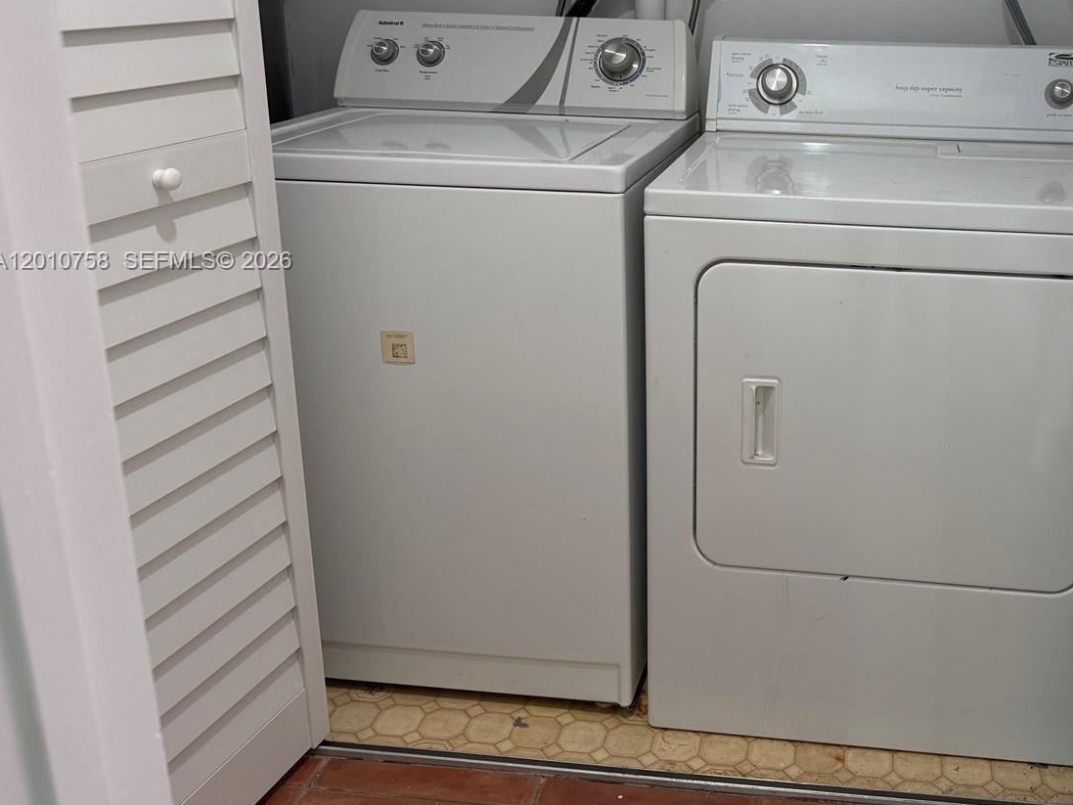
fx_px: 1085
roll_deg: -1.0
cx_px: 770
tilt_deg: -15.7
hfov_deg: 51.0
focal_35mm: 35
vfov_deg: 40.2
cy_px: 262
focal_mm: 6.76
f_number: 1.78
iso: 160
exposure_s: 1/157
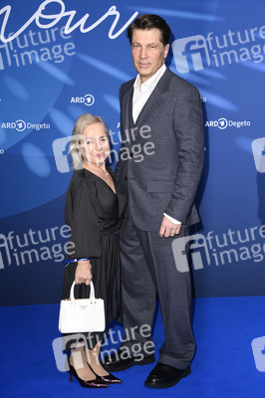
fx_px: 686
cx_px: 132
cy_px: 199
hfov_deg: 21.9
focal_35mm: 62
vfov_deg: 32.4
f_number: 6.3
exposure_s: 1/250
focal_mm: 62
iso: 640
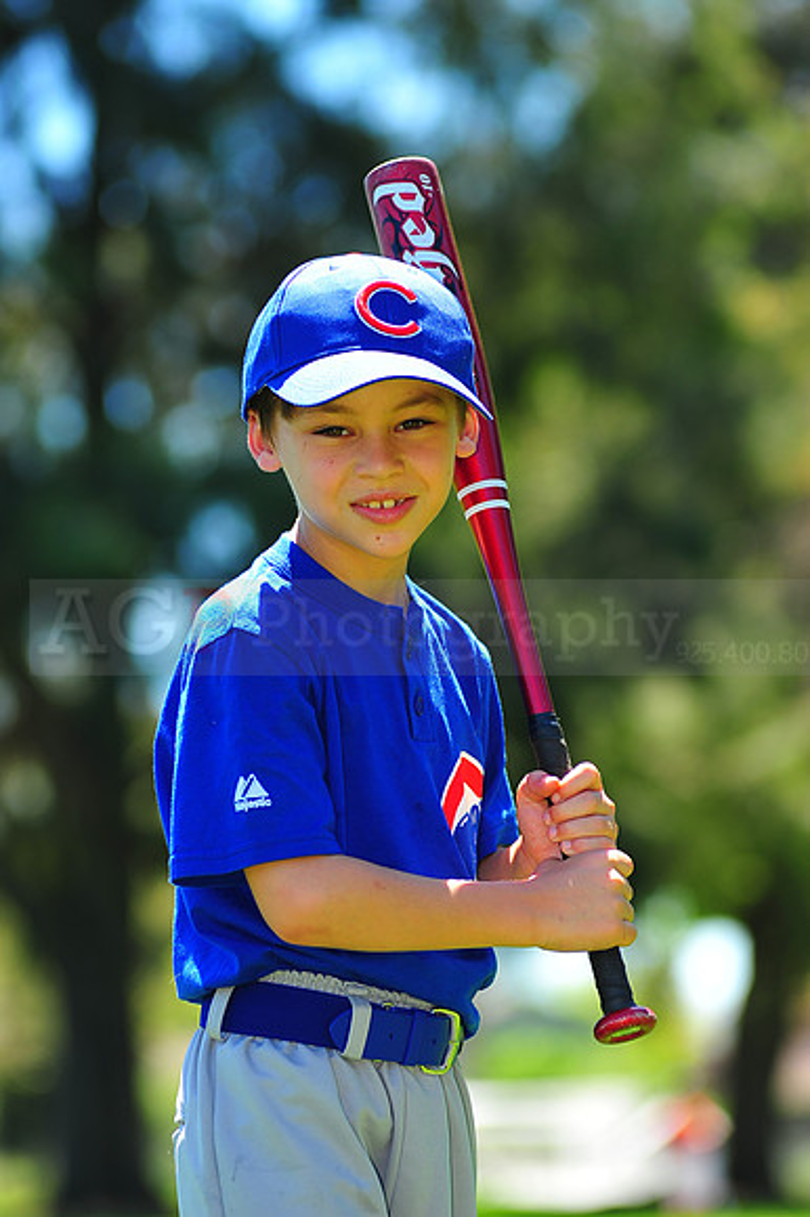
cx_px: 405
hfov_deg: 7.6
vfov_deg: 11.4
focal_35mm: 180
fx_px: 6082
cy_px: 608
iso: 200
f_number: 5
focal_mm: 180
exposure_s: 1/400
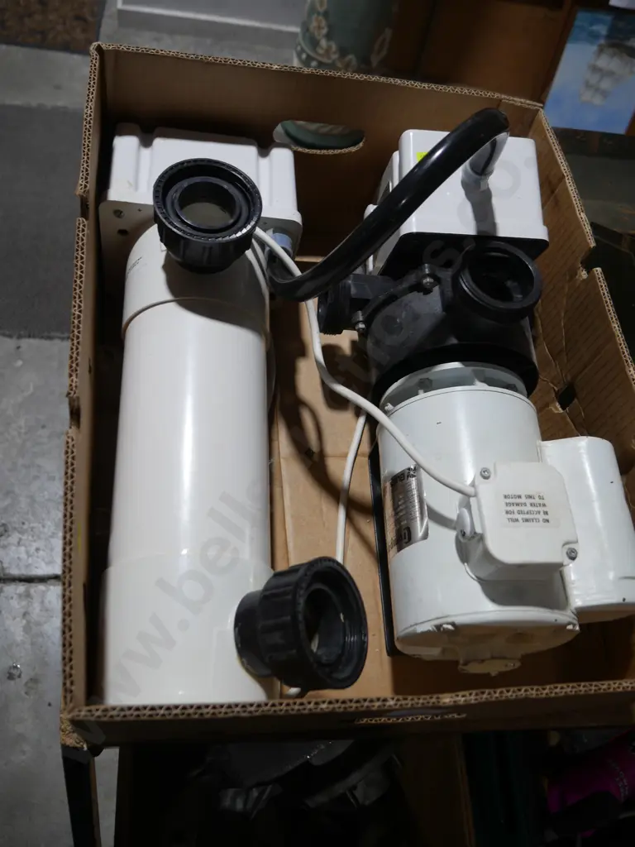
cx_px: 318
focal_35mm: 28
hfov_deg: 49.7
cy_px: 424
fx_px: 685
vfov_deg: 63.4
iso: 200
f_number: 3.5
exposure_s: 1/125
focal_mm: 14
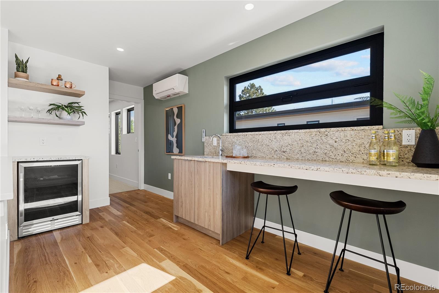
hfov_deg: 95.0
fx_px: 201
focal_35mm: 16
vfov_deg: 72.1
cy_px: 146
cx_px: 220
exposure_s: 1/8
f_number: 8
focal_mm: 16.5
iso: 640
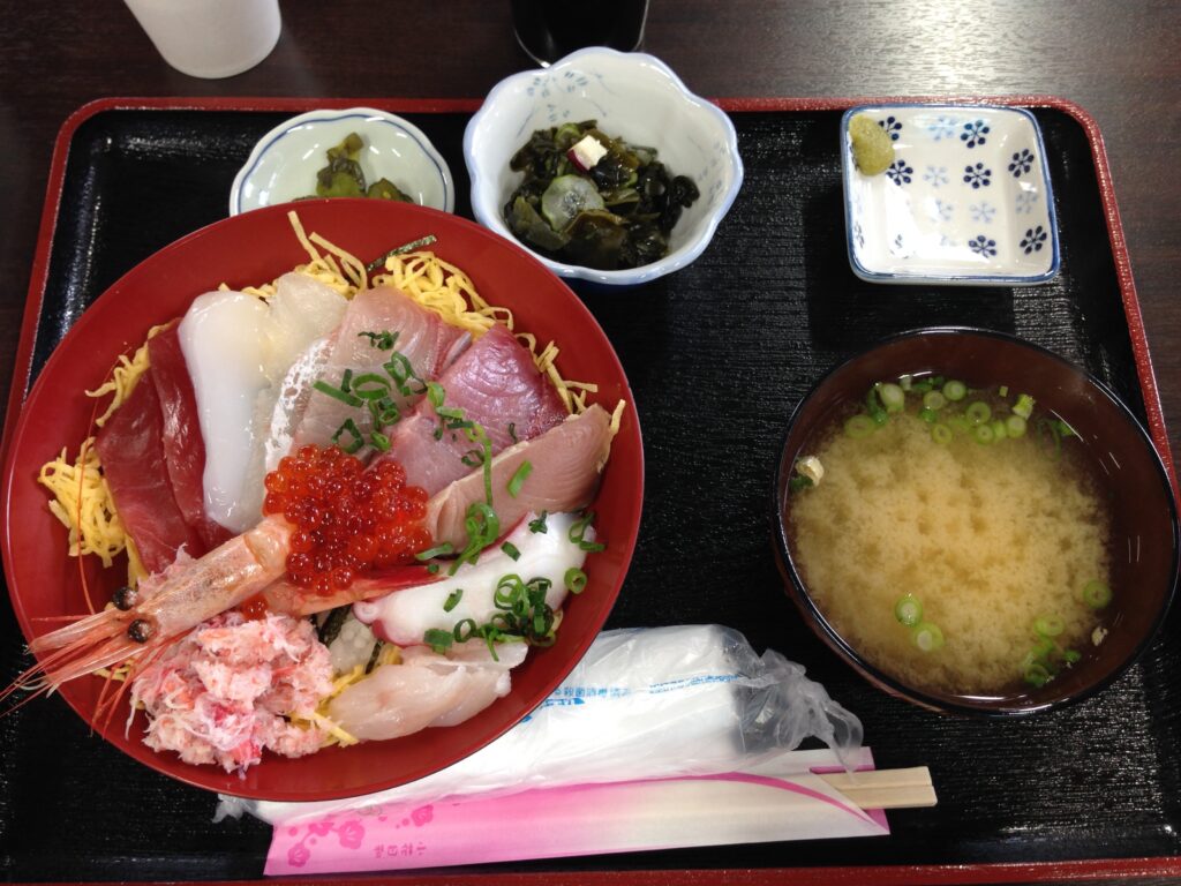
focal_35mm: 33
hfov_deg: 55.4
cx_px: 590
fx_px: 1126
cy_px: 443
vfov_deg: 42.9
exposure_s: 1/20
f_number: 2.4
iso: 50
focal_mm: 4.12
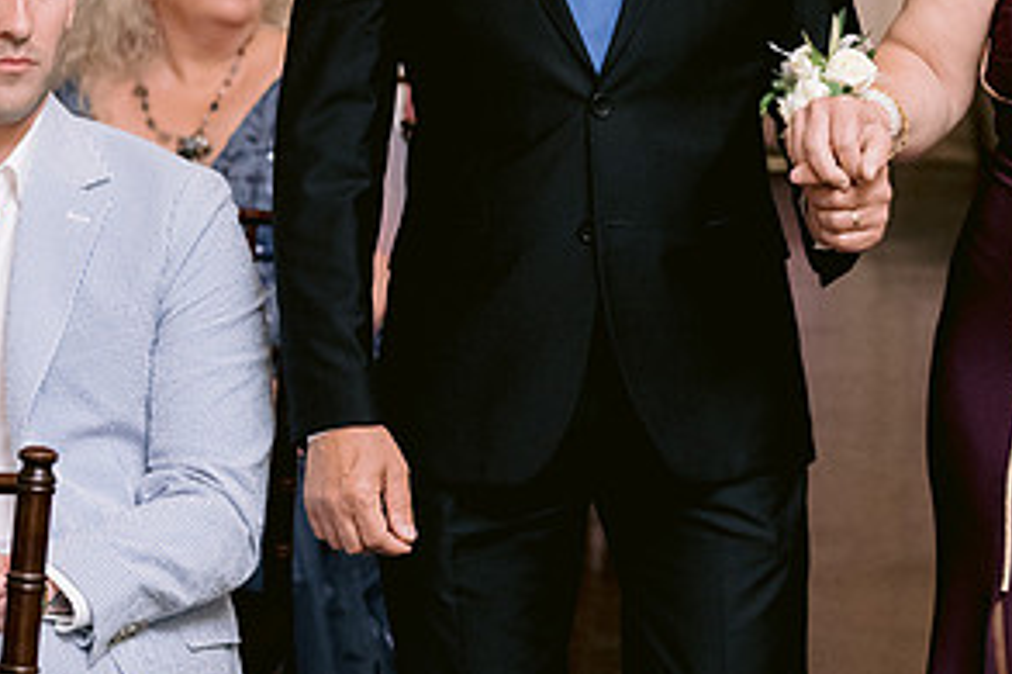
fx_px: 4383
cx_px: 819
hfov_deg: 13.1
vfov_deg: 8.8
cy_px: 313
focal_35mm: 156
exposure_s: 1/160
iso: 1600
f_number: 2.8
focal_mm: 50
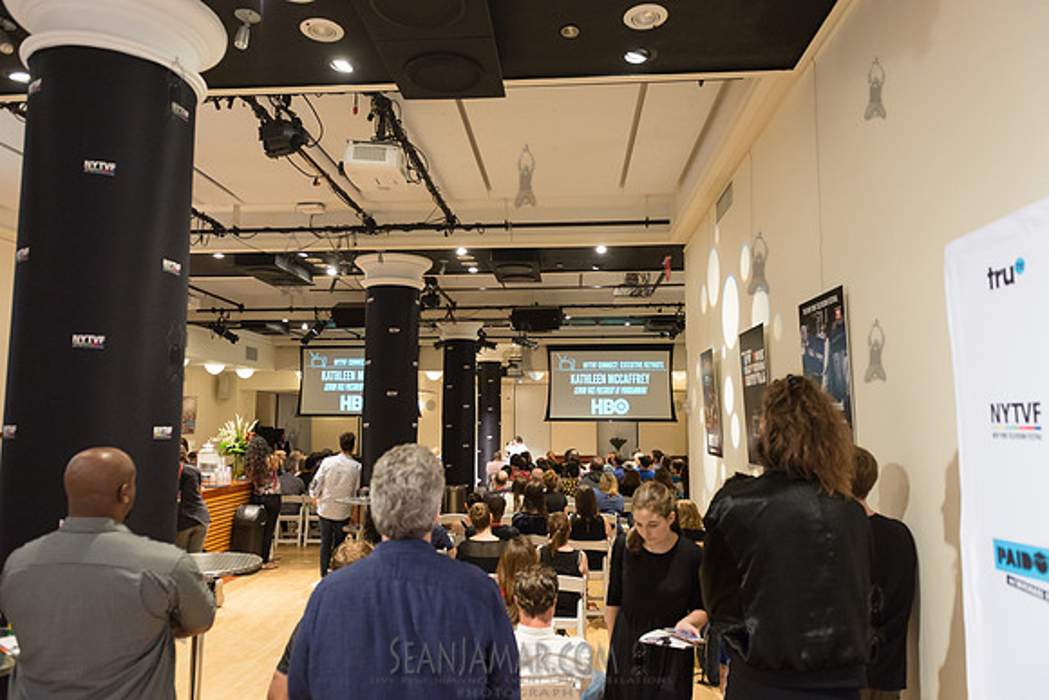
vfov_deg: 53.2
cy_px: 350
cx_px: 524
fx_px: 699
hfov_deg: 73.7
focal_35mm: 24
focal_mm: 24
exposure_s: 1/100
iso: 2500
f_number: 4
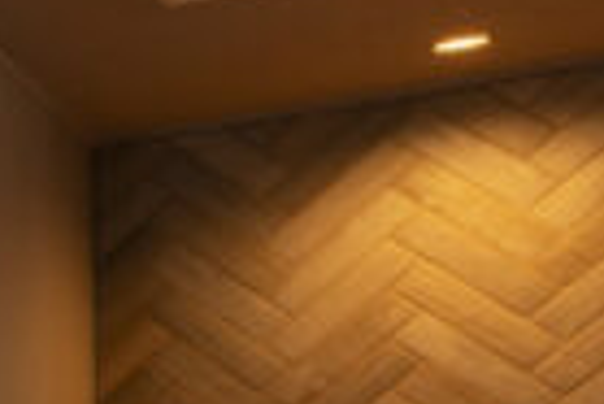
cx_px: -1169
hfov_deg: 11.7
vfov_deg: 12.5
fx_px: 1730
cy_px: 658
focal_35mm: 103
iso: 100
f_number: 16
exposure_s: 1/2
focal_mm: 14
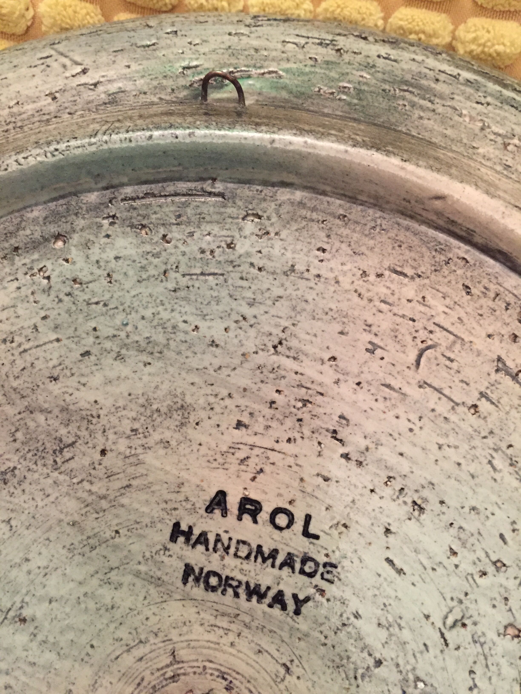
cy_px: 347
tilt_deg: -74.2
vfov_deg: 61.7
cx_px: 260
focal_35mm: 29
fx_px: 582
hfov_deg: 48.2
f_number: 2.2
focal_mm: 4.15
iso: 250
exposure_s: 1/17
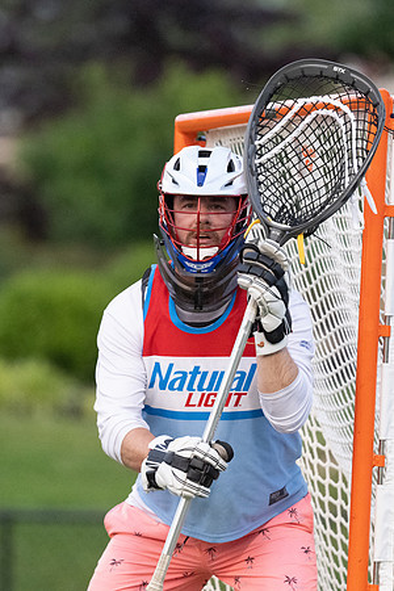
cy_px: 280
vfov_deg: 2.6
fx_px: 12978
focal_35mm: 791
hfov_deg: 1.7
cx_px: 209
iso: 8000
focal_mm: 500
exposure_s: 1/1000
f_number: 5.6
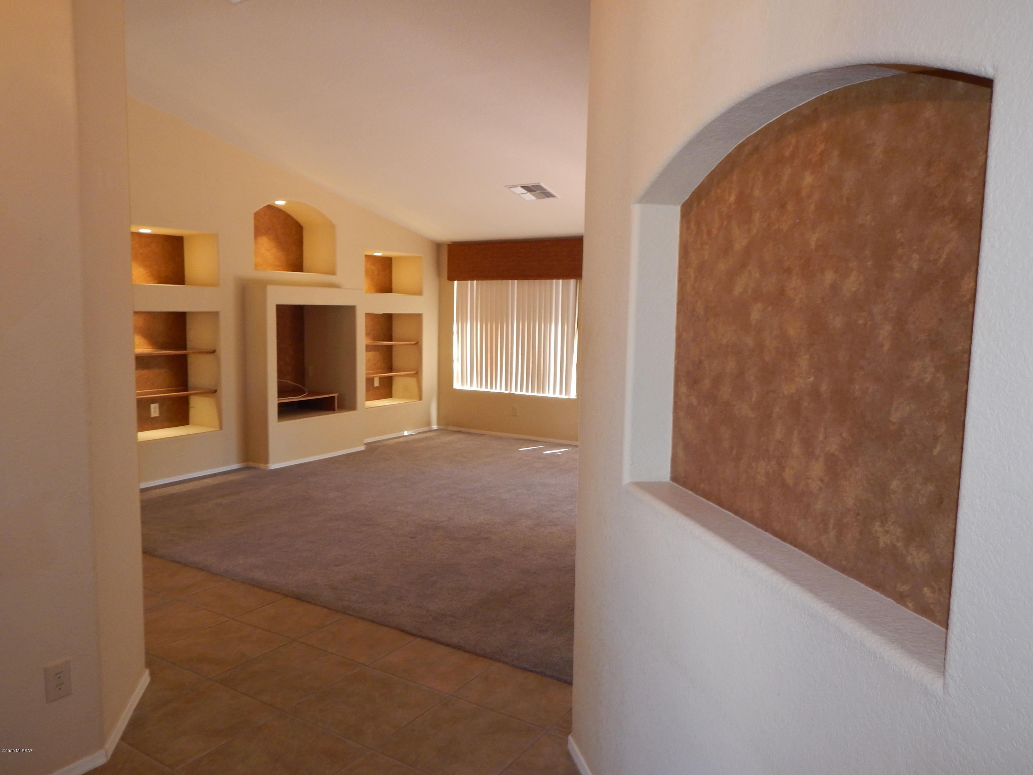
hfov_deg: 69.4
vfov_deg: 54.9
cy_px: 388
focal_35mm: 25
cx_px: 516
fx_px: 746
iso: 200
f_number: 3.1
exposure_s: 1/30
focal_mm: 4.5
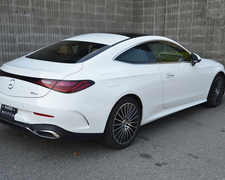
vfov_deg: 31.4
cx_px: 108
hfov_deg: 38.8
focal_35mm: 48
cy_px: 91
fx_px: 320
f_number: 7.1
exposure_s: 1/200
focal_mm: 28
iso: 200
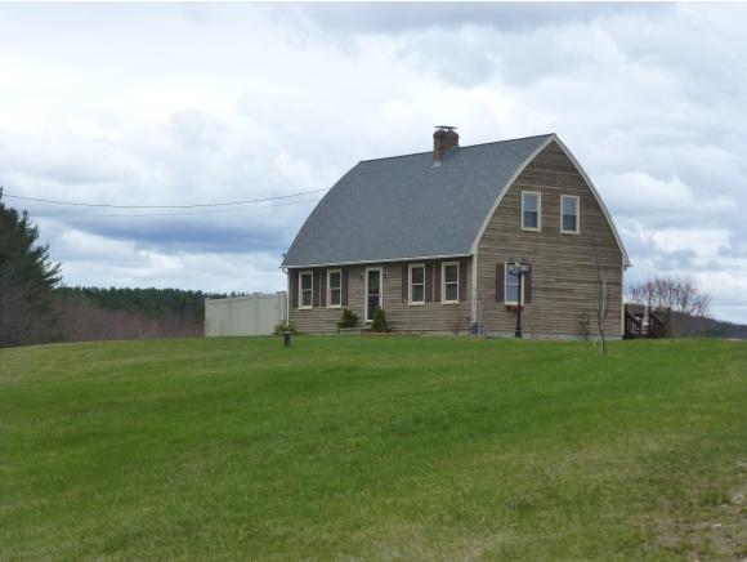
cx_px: 374
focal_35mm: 79
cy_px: 281
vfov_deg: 18.7
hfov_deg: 24.7
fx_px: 1706
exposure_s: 1/500
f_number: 5.1
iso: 160
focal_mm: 14.2
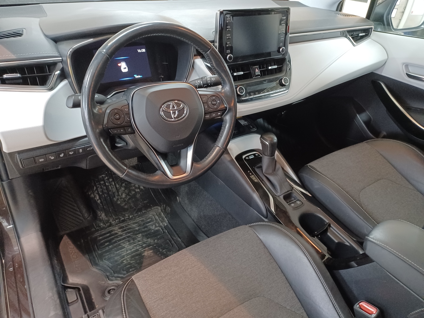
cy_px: 159
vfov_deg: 54.9
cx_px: 212
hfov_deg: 69.4
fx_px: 306
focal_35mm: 25
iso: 1000
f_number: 1.8
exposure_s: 1/20
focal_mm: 4.6
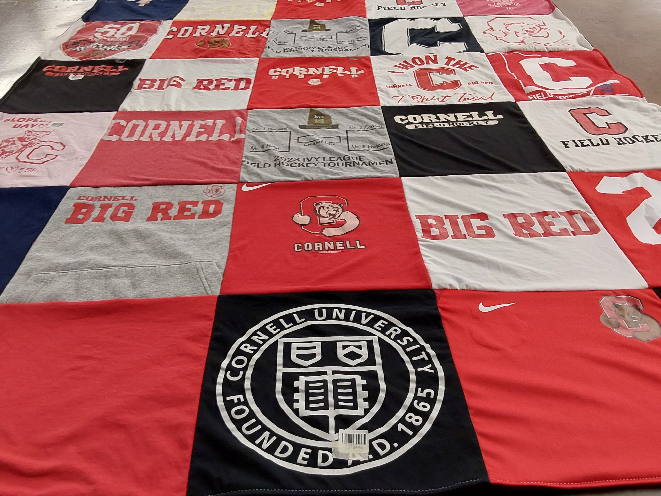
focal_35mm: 28
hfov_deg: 63.4
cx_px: 330
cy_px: 248
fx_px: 535
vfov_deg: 49.7
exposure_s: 1/50
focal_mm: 2.91
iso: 80
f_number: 1.9
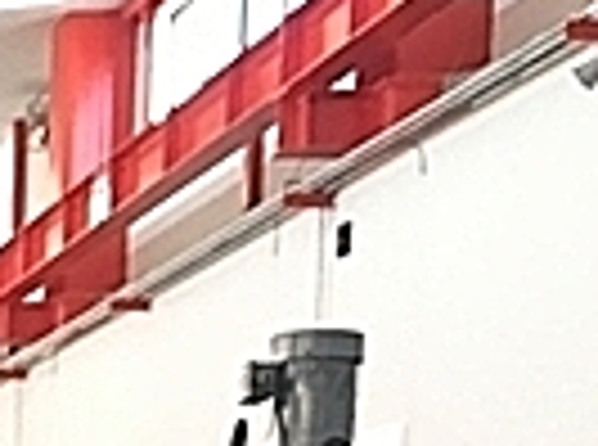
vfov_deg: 9.7
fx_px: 2412
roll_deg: -1.1
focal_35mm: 140
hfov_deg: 12.6
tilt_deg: -4.2
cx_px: -553
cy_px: 960
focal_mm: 4.15
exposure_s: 1/30
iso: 80
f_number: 2.2
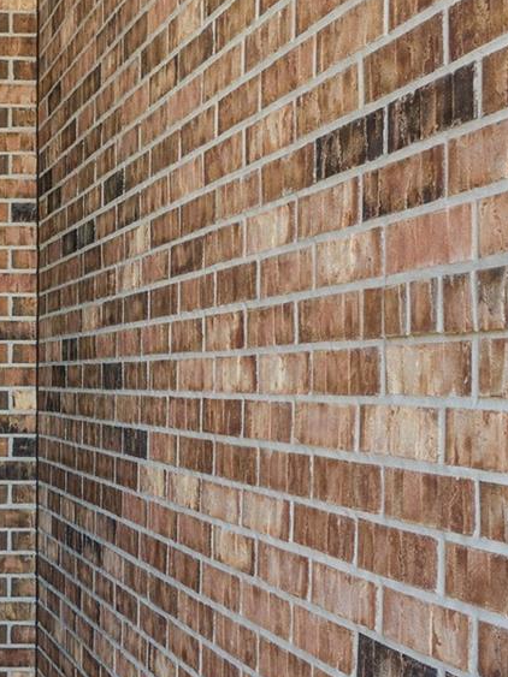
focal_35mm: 66
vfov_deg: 29.3
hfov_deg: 20.2
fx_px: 1288
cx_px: -173
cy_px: 450
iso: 100
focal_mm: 18.8
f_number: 8
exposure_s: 1/6
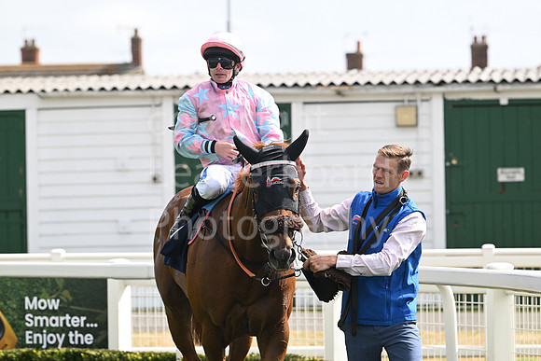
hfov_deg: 10.3
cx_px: 270
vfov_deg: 6.9
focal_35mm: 200
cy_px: 180
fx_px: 3006
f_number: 6.3
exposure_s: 1/1000
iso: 400
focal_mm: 200
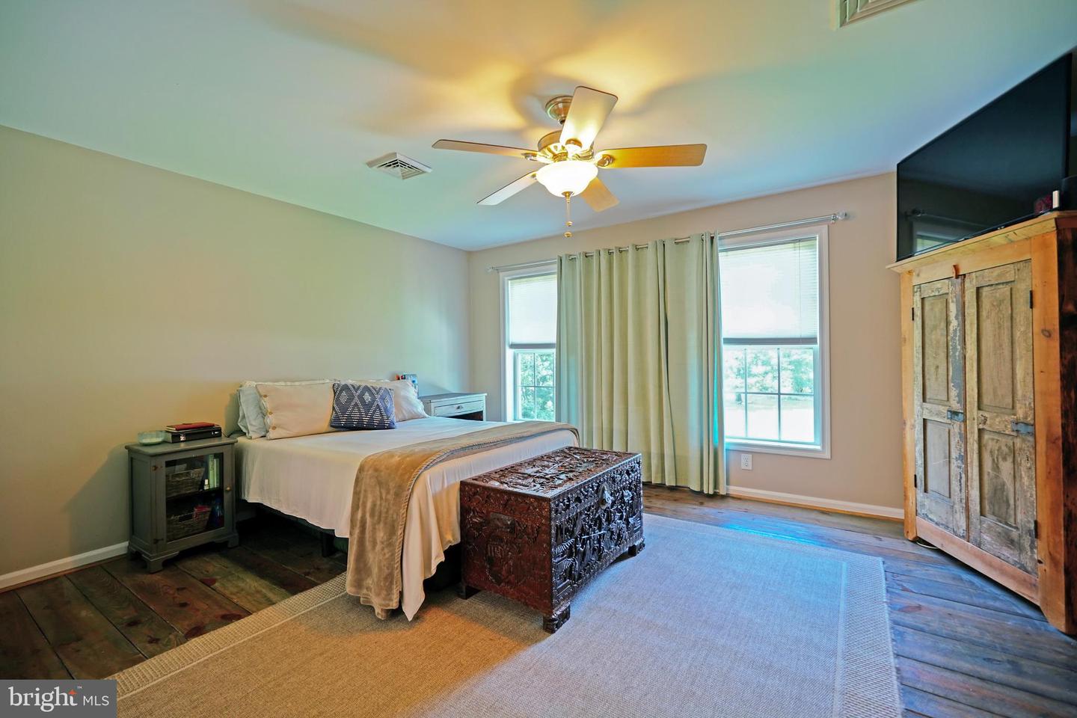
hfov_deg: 100.4
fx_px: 449
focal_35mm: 15
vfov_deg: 77.3
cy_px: 359
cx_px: 538
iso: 400
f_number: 2.8
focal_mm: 10
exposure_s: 1/30
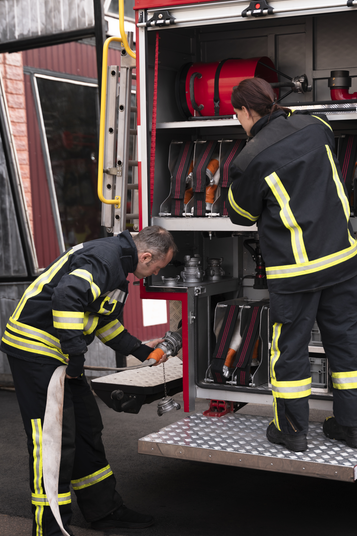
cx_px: 189
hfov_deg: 20.9
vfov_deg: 31.0
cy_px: 275
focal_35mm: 65
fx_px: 967
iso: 200
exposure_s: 1/500
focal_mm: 54
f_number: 2.8
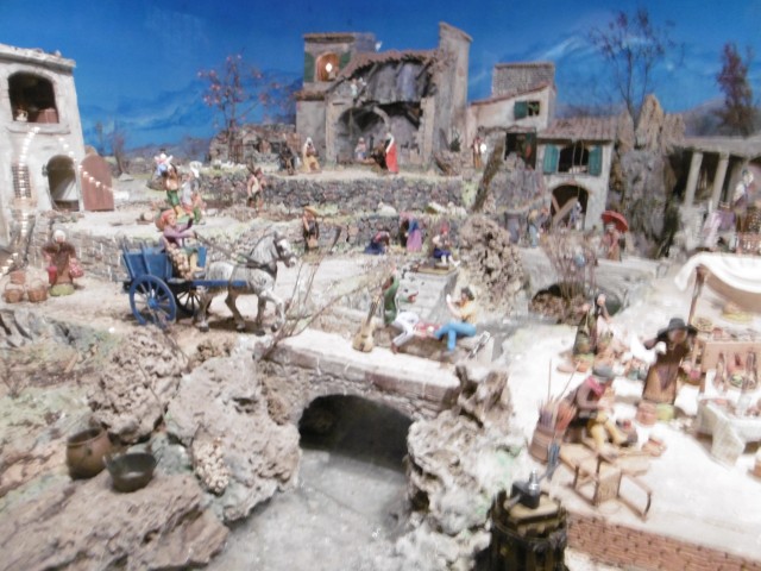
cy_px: 286
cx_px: 380
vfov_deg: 56.8
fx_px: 528
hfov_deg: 71.6
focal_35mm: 24
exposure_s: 1/13
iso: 400
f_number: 3.1
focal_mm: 4.3
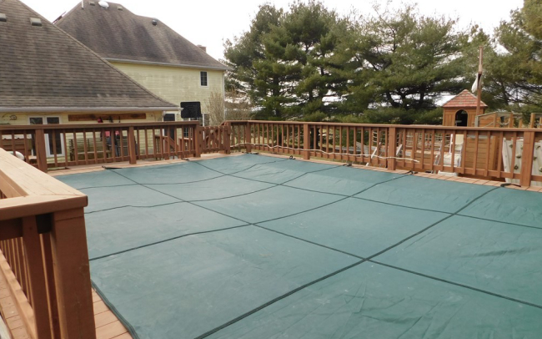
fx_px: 369
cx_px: 276
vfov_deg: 49.3
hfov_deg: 72.5
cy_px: 169
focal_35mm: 25
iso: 125
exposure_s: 1/500
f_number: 3
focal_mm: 4
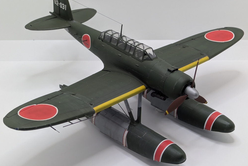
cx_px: 124
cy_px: 75
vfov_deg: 25.1
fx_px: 372
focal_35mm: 54
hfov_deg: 36.9
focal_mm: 5.43
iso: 62
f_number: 1.89
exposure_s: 1/142
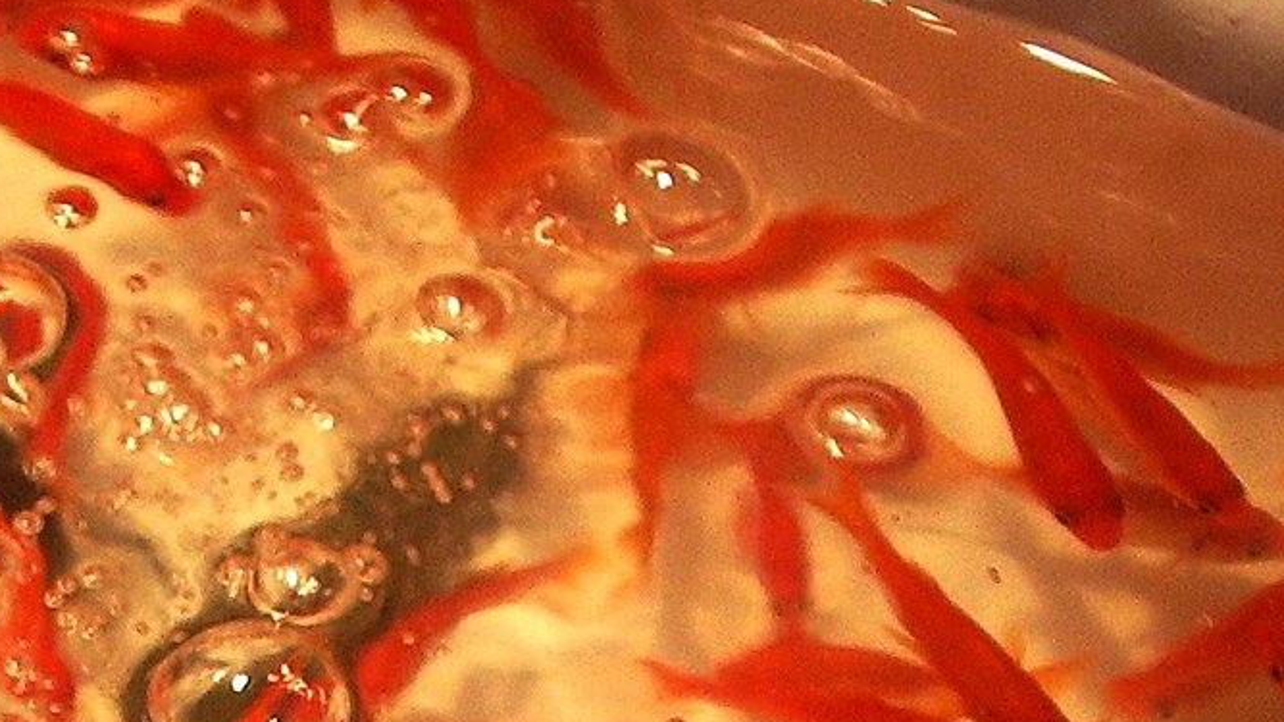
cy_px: 1282
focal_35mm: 117
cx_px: 37
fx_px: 3983
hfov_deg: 17.9
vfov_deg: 9.8
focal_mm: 5.8
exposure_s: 1/40
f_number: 2.6
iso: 100
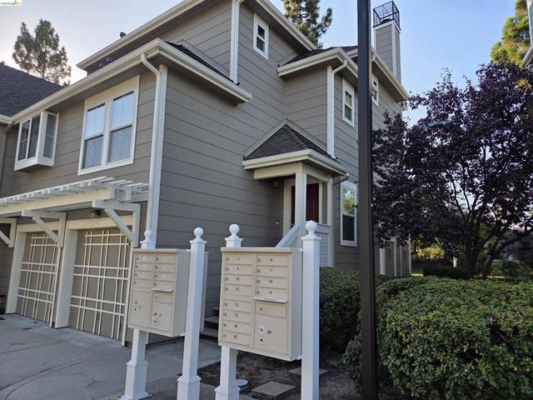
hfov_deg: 73.9
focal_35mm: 23
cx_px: 266
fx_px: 354
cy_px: 200
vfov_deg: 58.9
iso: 80
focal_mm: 5.4
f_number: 1.8
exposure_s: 1/2510
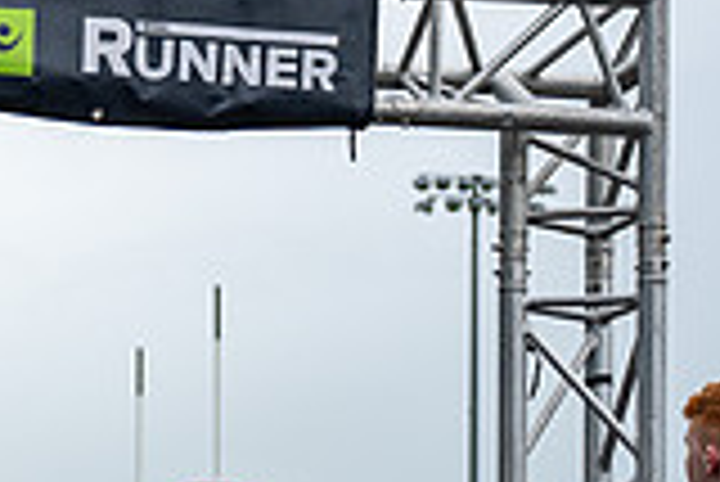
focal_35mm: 138
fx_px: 2762
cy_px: 511
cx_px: -508
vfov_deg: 9.9
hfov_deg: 13.5
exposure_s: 1/1250
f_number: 2.8
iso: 110
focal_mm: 38
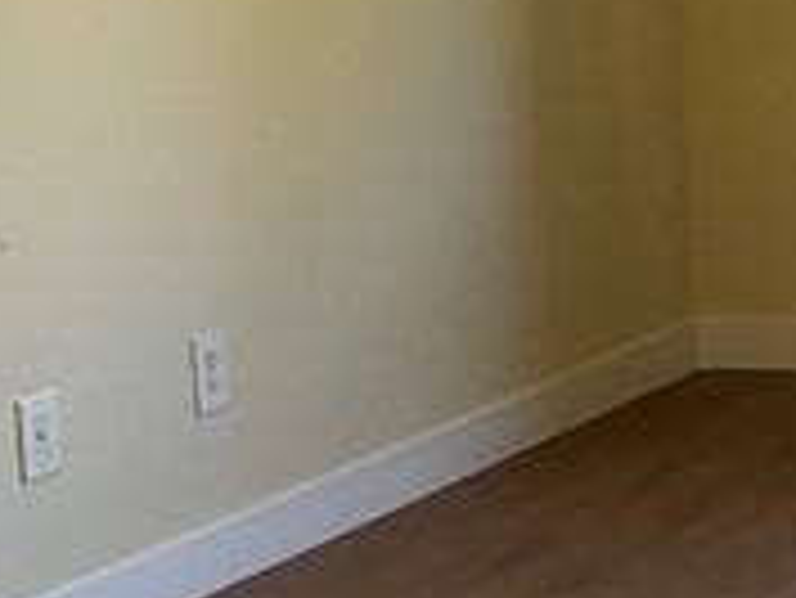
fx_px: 3452
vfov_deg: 9.7
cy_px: -175
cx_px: 1403
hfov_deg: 12.1
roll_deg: +2.4
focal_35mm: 150
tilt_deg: -3.5
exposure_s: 1/144
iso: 125
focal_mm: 5.96
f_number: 1.6
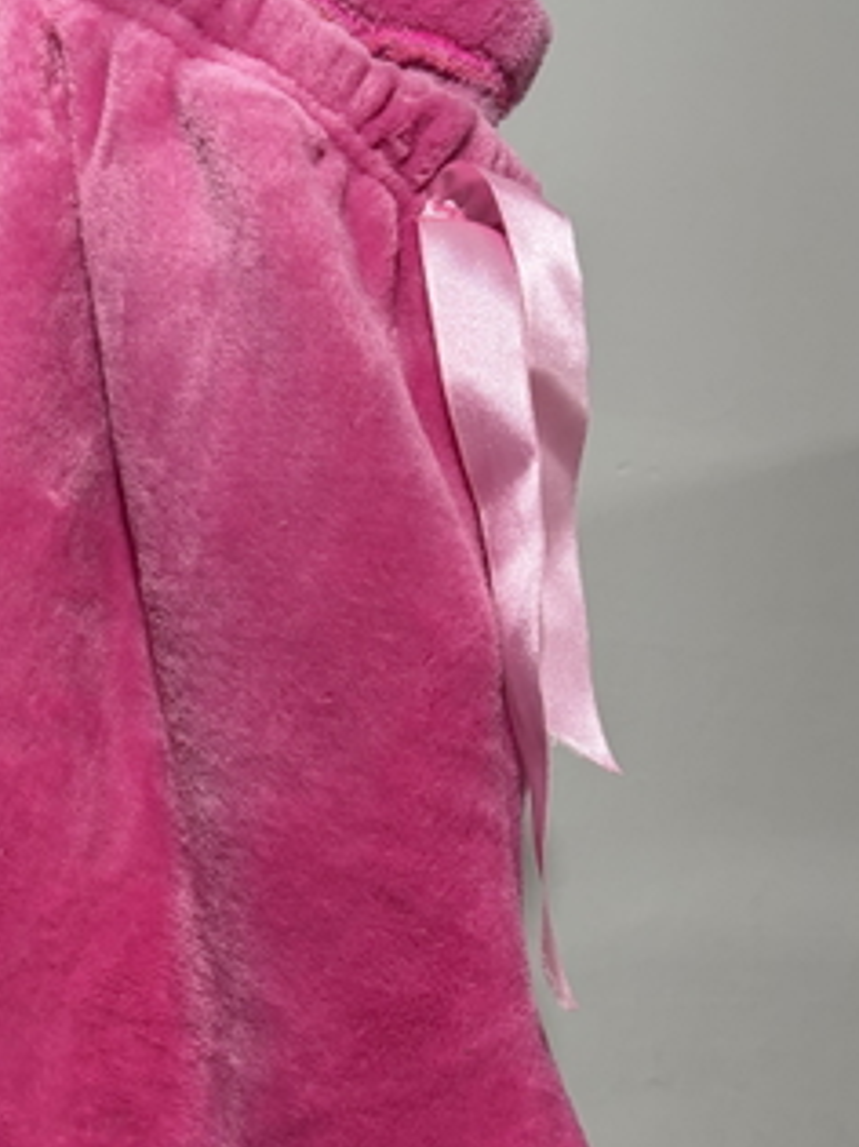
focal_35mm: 44
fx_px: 1457
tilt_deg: -1.4
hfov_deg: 31.9
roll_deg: -3.9
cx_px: 157
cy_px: 785
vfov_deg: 42.3
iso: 125
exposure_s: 1/50
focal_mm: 5.96
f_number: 1.6
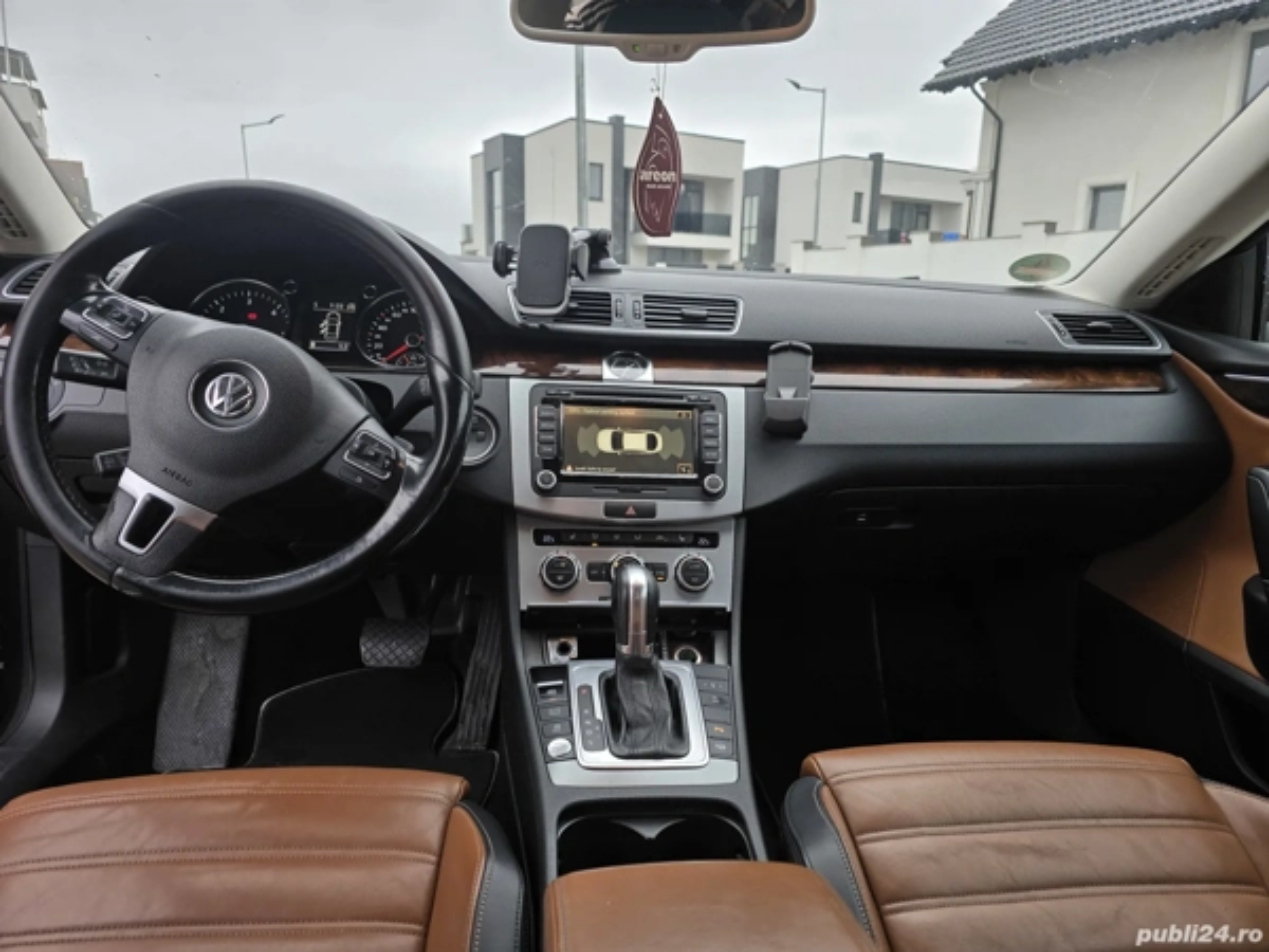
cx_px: 634
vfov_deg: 58.9
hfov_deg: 73.9
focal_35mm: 23
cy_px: 476
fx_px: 843
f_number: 1.7
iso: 16
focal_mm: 6.3
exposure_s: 1/50
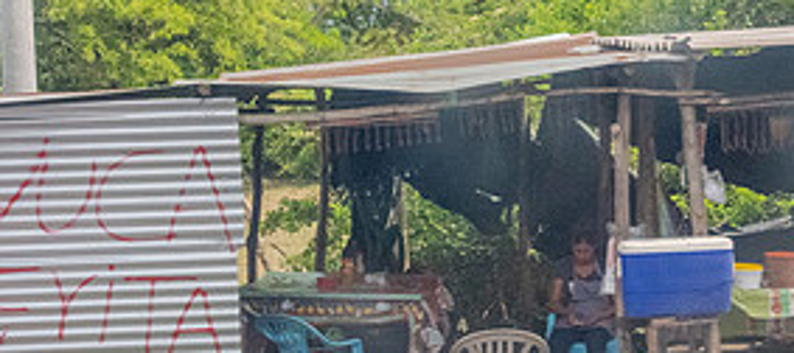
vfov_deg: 14.1
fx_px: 1426
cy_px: 189
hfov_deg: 30.7
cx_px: 576
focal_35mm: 71
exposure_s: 1/500
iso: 3600
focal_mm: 24
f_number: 4
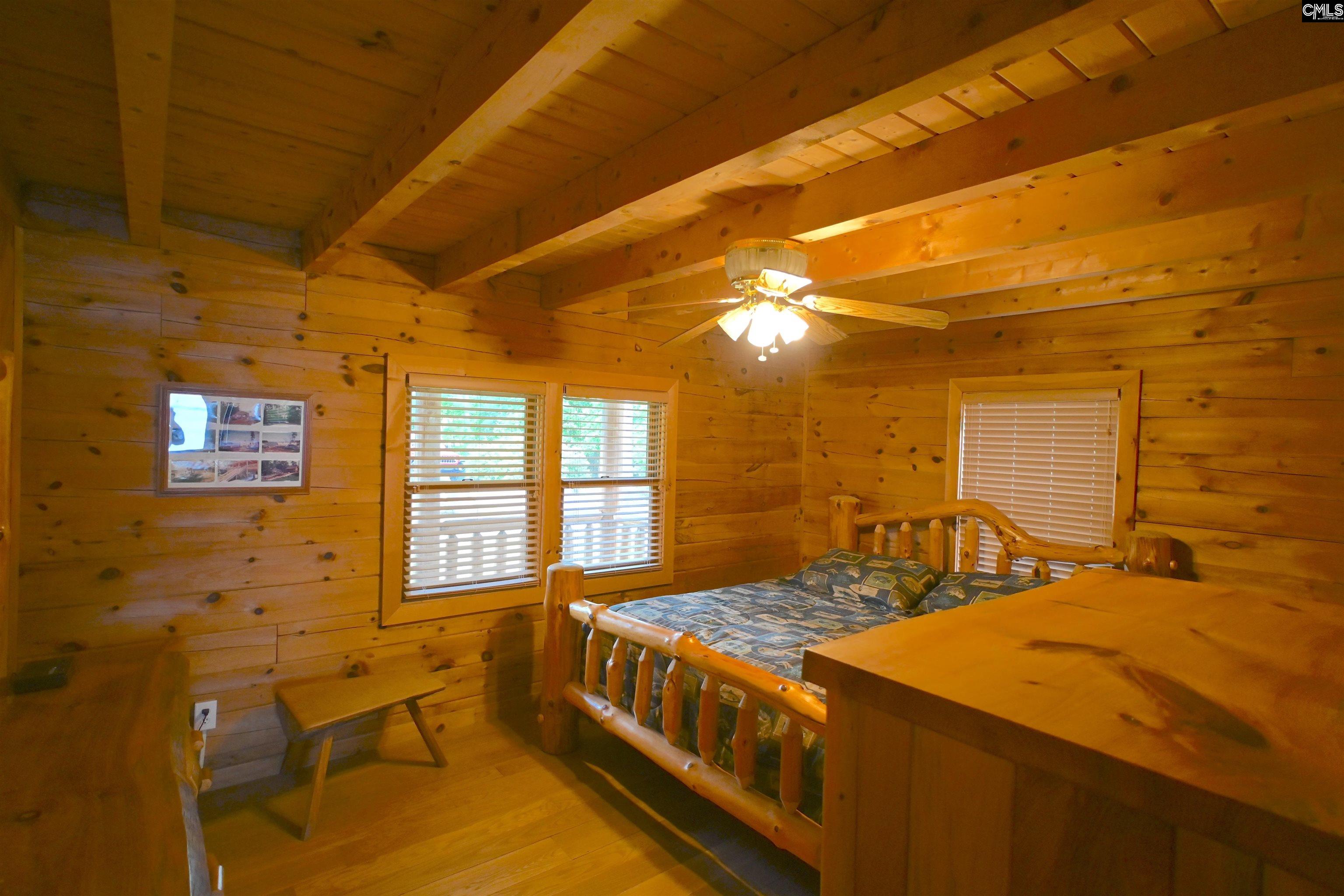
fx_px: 672
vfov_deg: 67.4
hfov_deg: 90.0
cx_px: 672
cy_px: 448
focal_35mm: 18
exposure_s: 1/125
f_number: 3.5
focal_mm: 12
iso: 1100
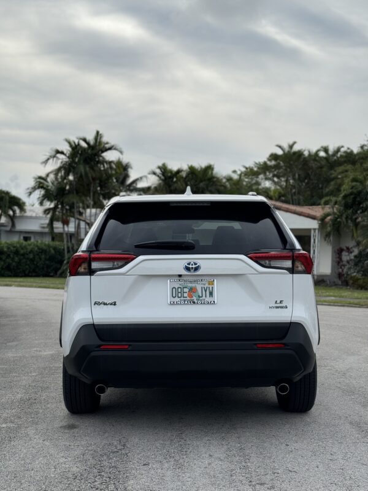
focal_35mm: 48
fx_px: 680
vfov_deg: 39.7
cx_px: 184
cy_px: 246
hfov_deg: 30.3
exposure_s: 1/7092
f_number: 1.78
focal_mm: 6.86
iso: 64
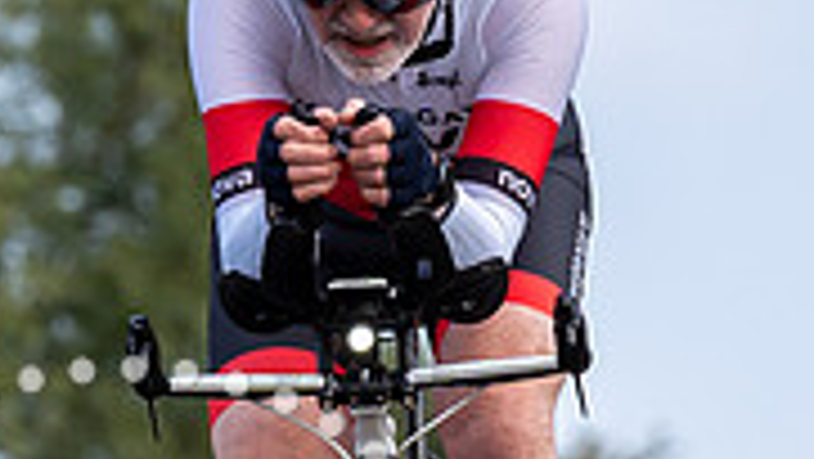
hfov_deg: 2.0
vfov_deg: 1.1
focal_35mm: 1103
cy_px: 404
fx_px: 23818
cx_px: 184
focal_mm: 165
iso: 160
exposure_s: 1/800
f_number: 5
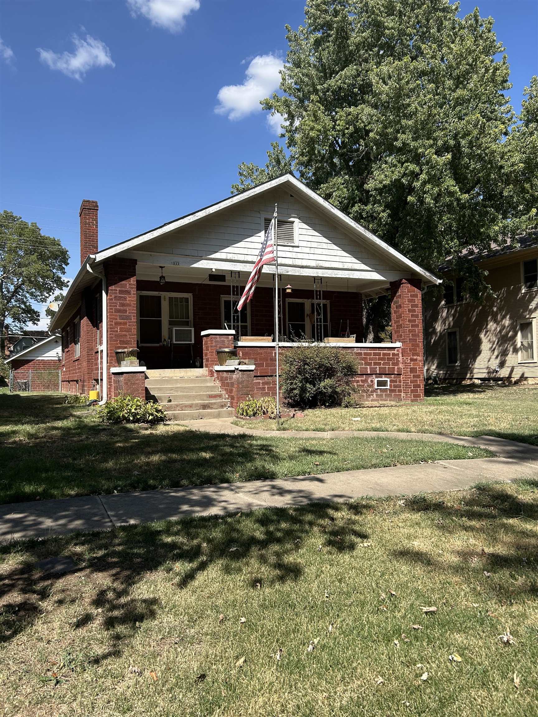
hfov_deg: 53.1
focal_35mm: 26
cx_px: 269
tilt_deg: +2.2
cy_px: 358
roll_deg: +0.8
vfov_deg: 67.3
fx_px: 539
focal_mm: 5.7
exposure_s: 1/2994
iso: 50
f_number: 1.5
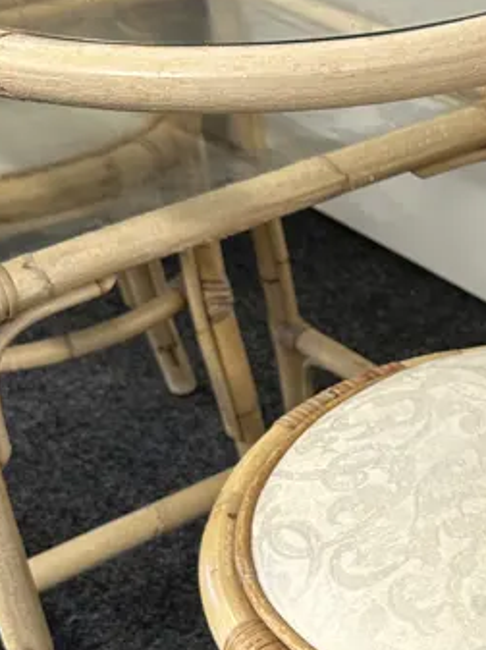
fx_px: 1369
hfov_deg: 19.0
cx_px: 588
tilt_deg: -38.4
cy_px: 550
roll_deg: -1.2
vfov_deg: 26.1
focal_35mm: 73
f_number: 1.78
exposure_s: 1/50
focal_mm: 6.86
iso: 125
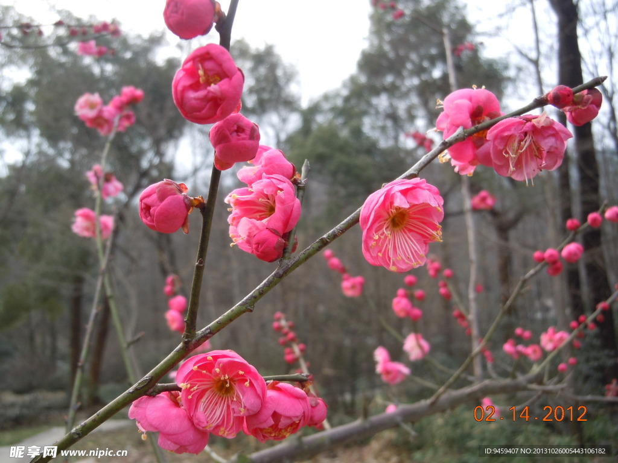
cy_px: 232
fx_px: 589
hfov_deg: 55.4
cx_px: 309
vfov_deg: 42.9
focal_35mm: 33
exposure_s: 1/125
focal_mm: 5.9
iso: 160
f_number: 4
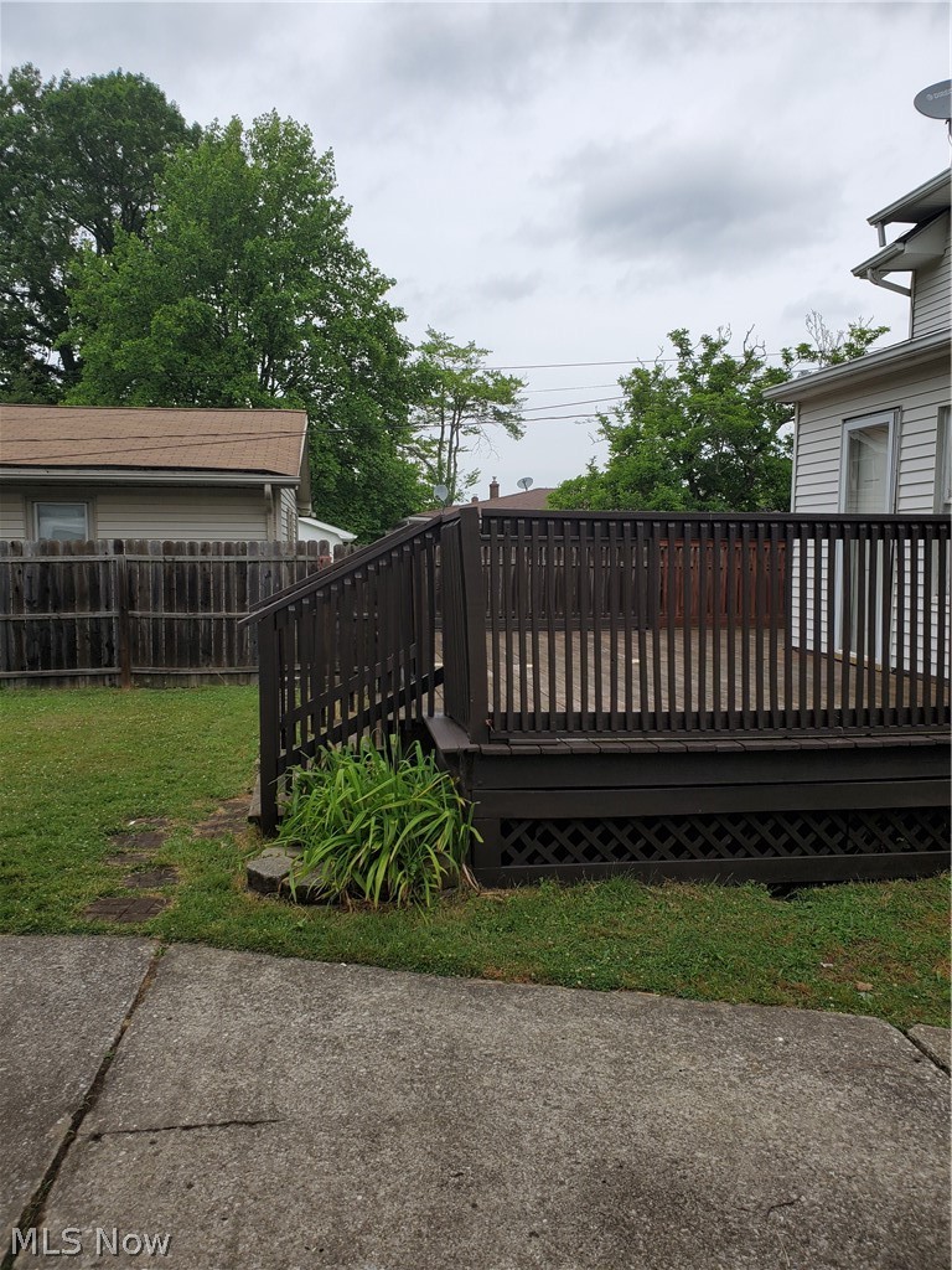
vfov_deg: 67.3
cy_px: 635
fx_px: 953
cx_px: 476
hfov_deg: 53.1
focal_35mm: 26
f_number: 2.4
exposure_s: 1/1645
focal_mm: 4.3
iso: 50
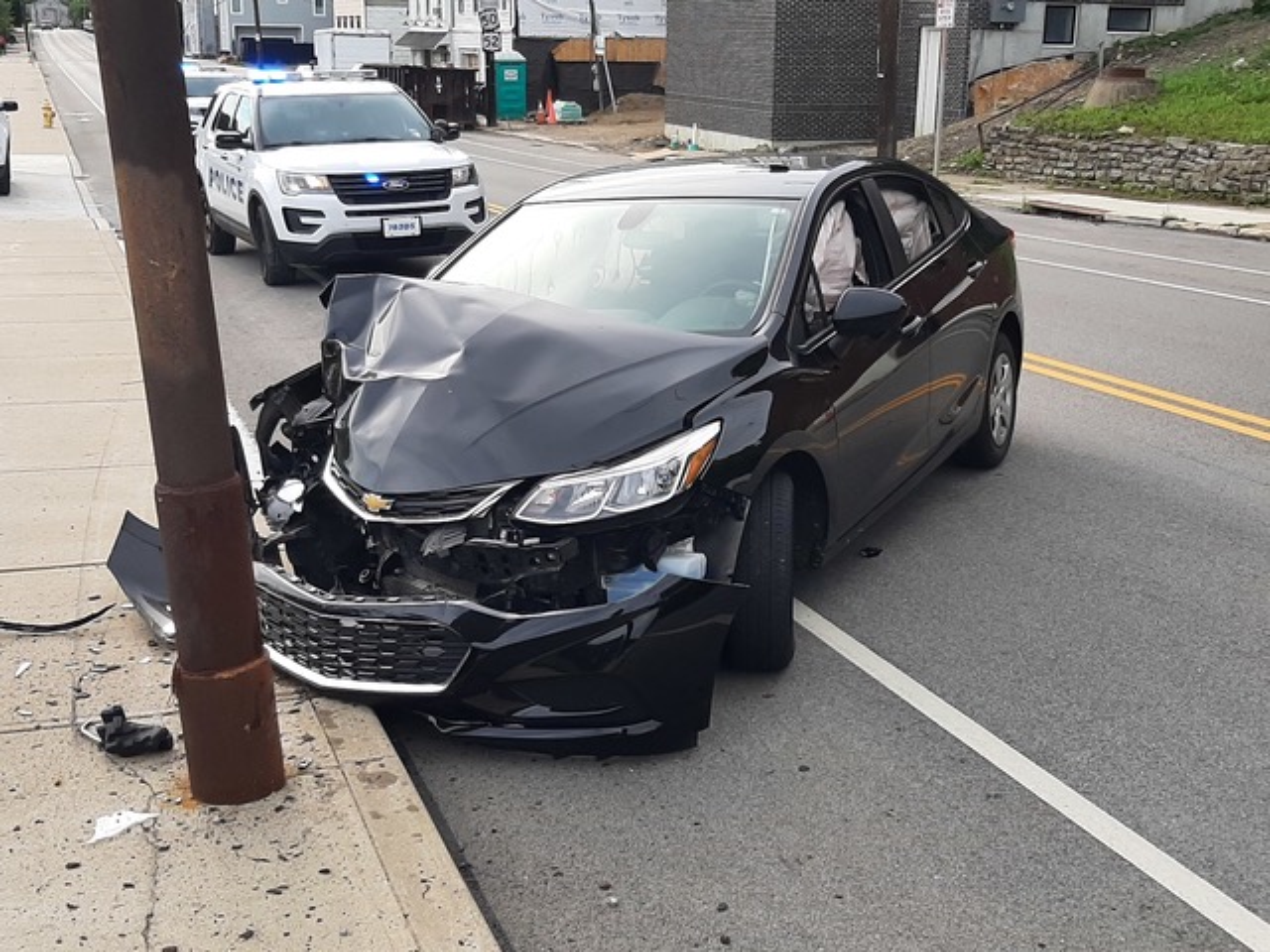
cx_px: 635
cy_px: 476
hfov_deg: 67.3
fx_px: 954
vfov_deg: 53.1
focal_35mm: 26
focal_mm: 3.93
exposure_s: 1/835
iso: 40
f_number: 1.7
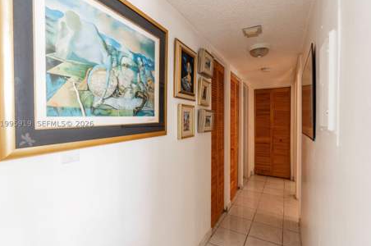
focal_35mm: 18
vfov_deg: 68.6
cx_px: 185
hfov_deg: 91.6
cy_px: 123
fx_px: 180
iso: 640
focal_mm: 11
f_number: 7.1
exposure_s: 1/1.25
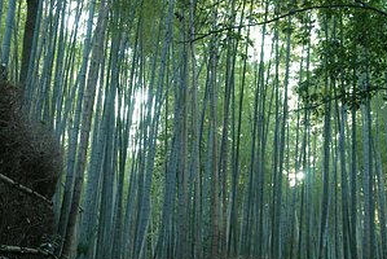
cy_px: 155
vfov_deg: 18.9
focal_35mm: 72
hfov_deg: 28.0
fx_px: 775
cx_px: 176
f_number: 3.5
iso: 800
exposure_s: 1/30
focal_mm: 28
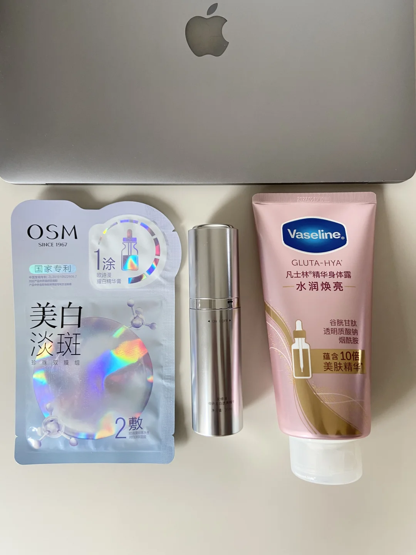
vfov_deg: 67.3
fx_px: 417
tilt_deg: -89.0
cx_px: 208
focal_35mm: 26
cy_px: 278
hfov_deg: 53.1
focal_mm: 4.25
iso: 125
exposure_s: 1/87
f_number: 1.8
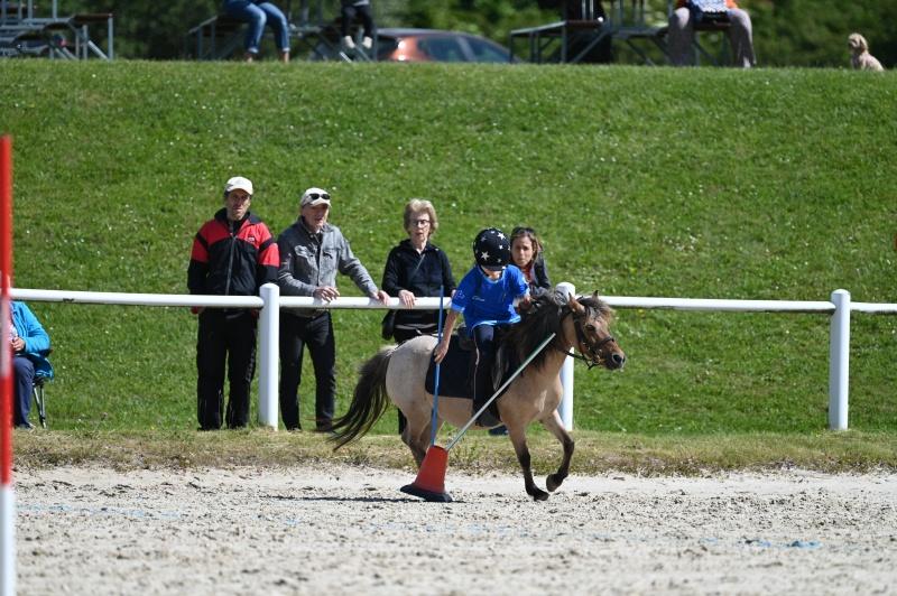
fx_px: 9958
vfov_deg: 3.4
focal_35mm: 400
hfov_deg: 5.2
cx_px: 448
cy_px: 298
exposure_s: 1/1250
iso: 250
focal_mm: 400
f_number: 5.6
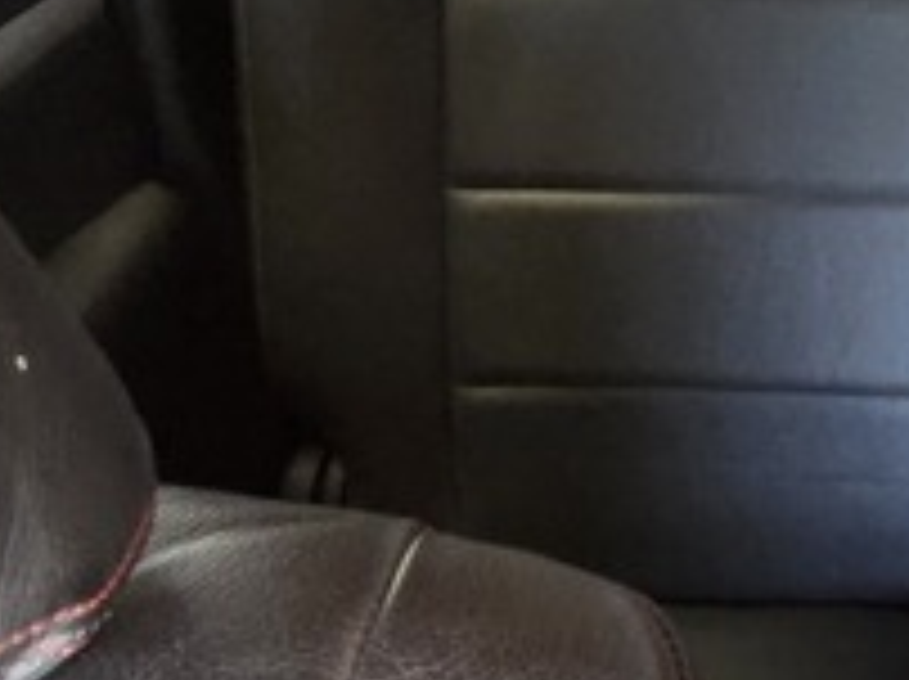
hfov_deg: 22.7
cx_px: 1444
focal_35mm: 66
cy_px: -18
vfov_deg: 21.4
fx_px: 1731
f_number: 2.2
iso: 1250
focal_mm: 2.2
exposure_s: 1/33.3
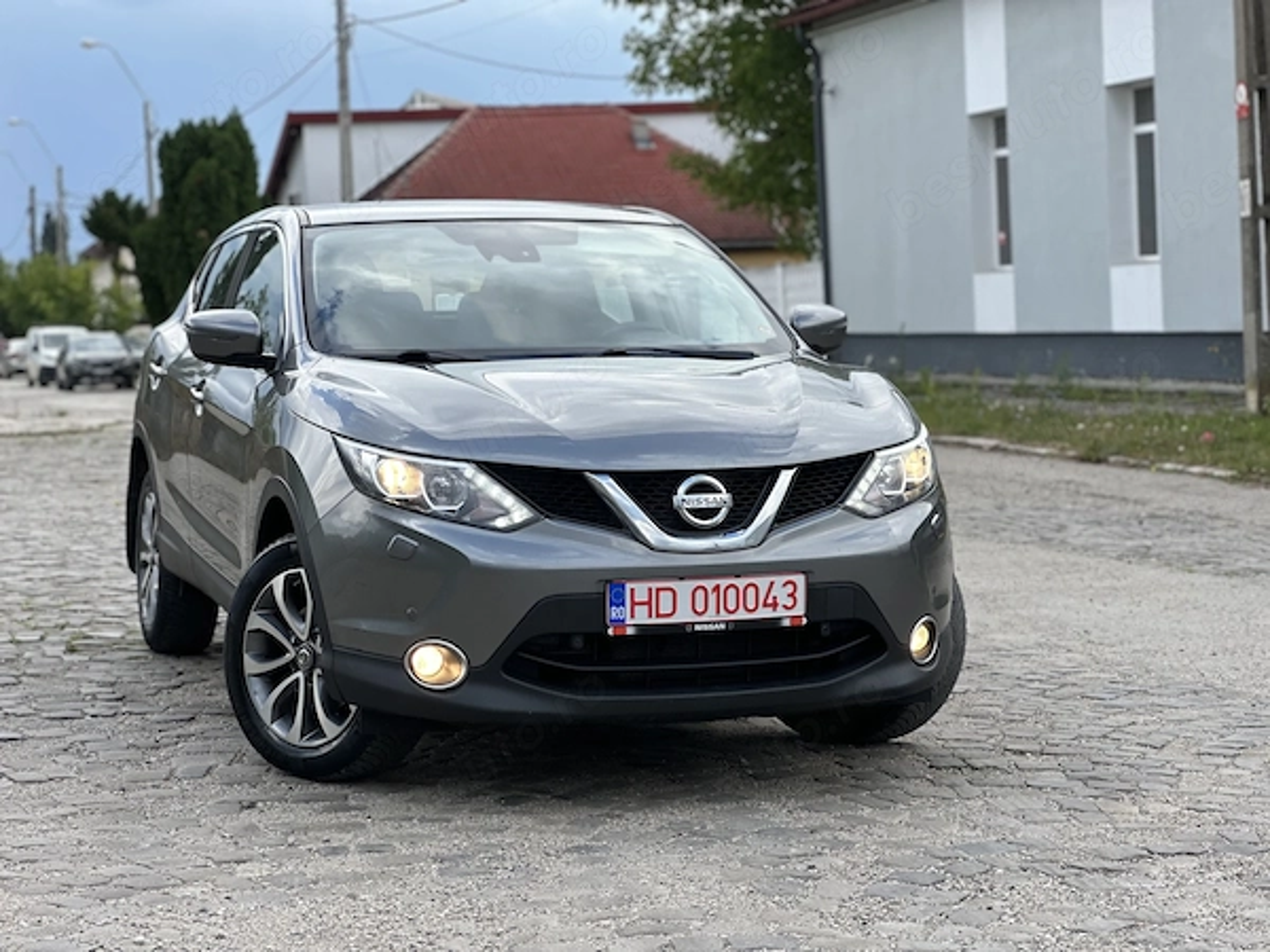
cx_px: 635
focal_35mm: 77
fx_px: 2825
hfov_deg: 25.3
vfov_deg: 19.1
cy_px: 476
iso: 25
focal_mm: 9
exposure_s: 1/199
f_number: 2.8
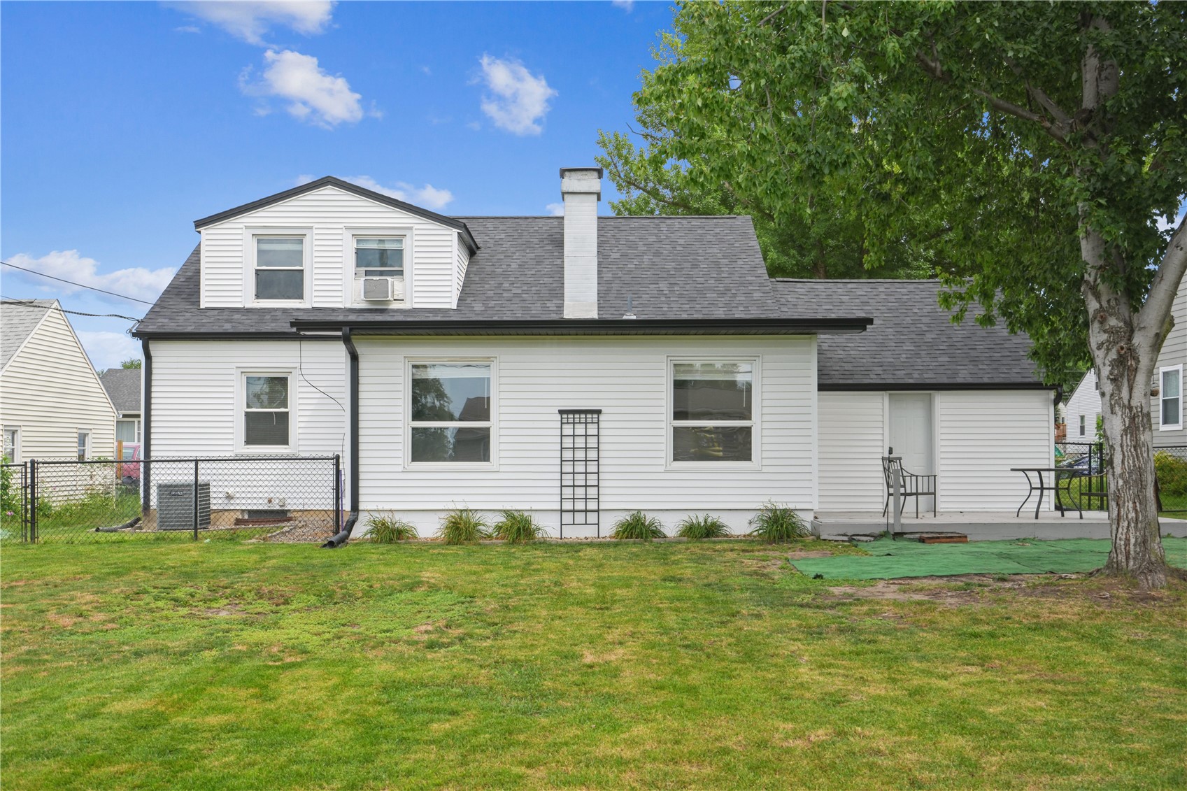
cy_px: 396
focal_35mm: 35
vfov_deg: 37.8
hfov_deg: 54.4
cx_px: 594
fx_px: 1154
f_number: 9
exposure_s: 1/151
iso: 400
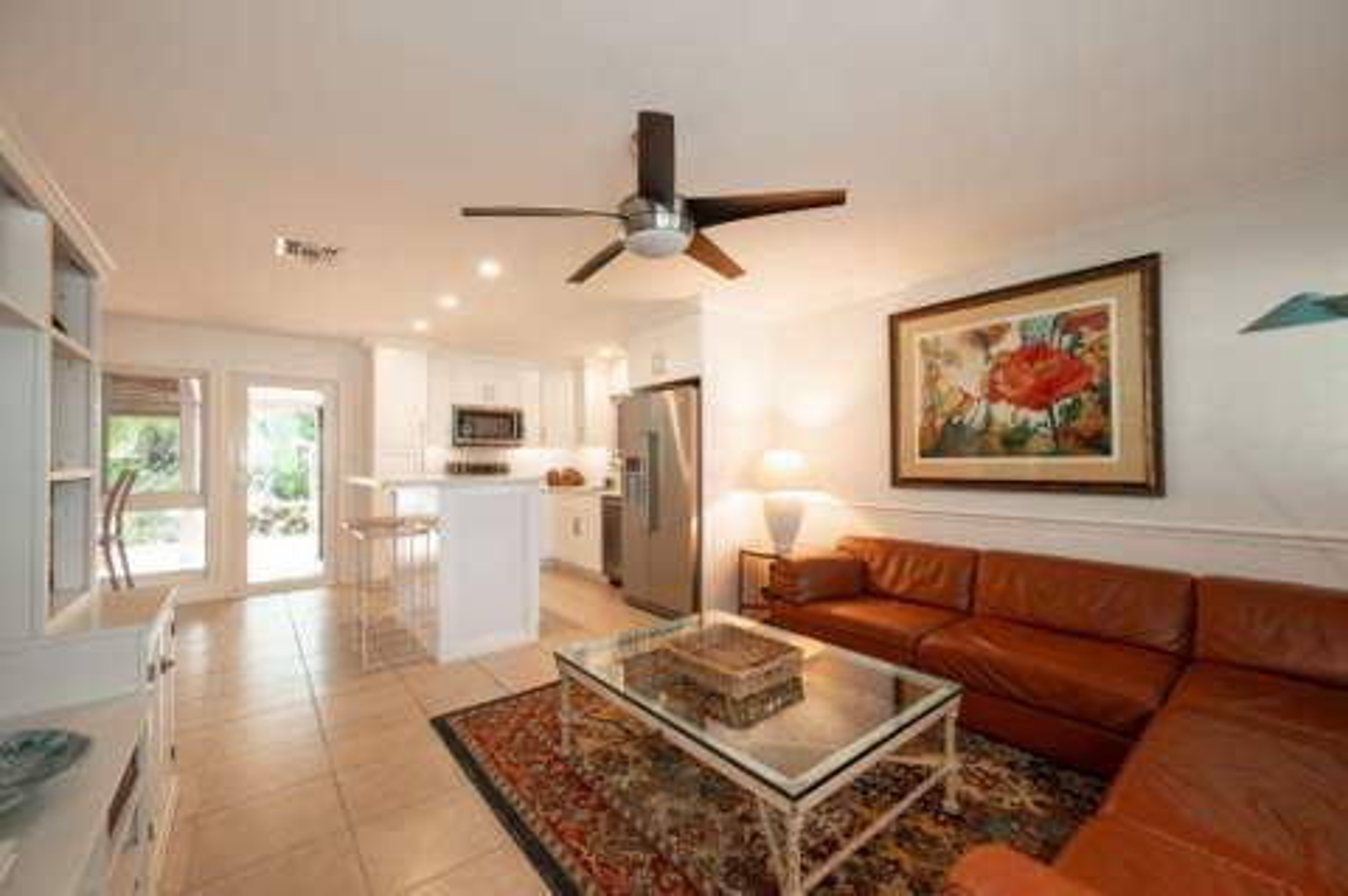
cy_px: 448
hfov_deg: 104.3
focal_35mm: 14
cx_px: 674
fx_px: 524
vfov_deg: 81.1
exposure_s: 1/25
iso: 1000
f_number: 8
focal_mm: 14
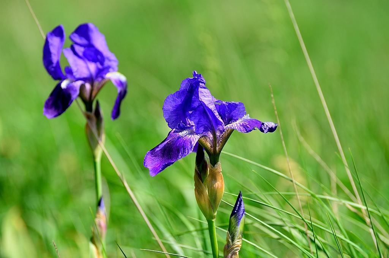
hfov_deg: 11.0
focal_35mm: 188
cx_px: 194
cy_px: 129
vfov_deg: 7.3
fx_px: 2022
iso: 100
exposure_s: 1/320
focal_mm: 125
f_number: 5.6
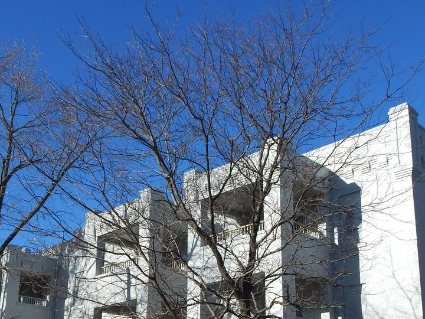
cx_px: 205
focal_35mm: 50
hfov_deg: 38.2
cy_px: 261
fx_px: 614
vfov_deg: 28.4
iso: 125
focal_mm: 4.5
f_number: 6.1
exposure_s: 1/640
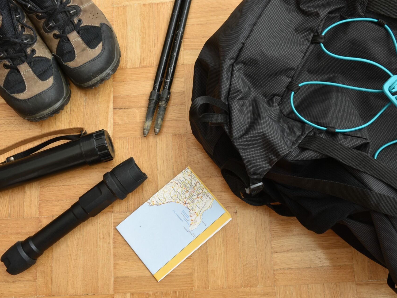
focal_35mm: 36
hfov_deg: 51.4
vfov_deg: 39.7
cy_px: 150
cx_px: 201
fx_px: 413
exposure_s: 2
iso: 100
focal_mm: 22
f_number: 10
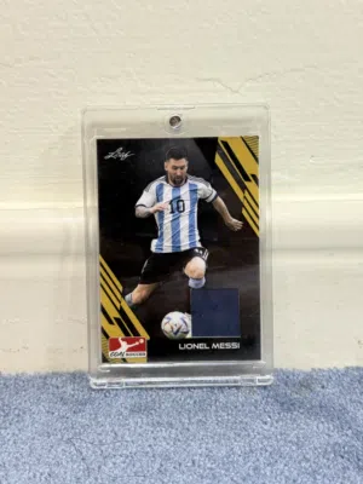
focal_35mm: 48
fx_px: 671
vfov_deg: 39.7
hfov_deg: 30.3
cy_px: 242
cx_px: 182
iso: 400
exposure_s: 1/25
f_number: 1.78
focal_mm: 6.76
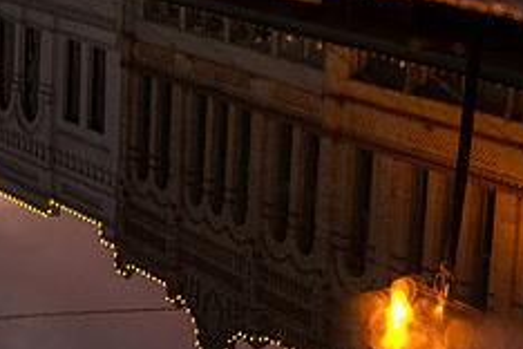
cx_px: 237
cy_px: 331
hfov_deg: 16.5
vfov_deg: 11.0
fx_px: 1801
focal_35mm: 124
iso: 500
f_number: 2
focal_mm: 50
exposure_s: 1/160
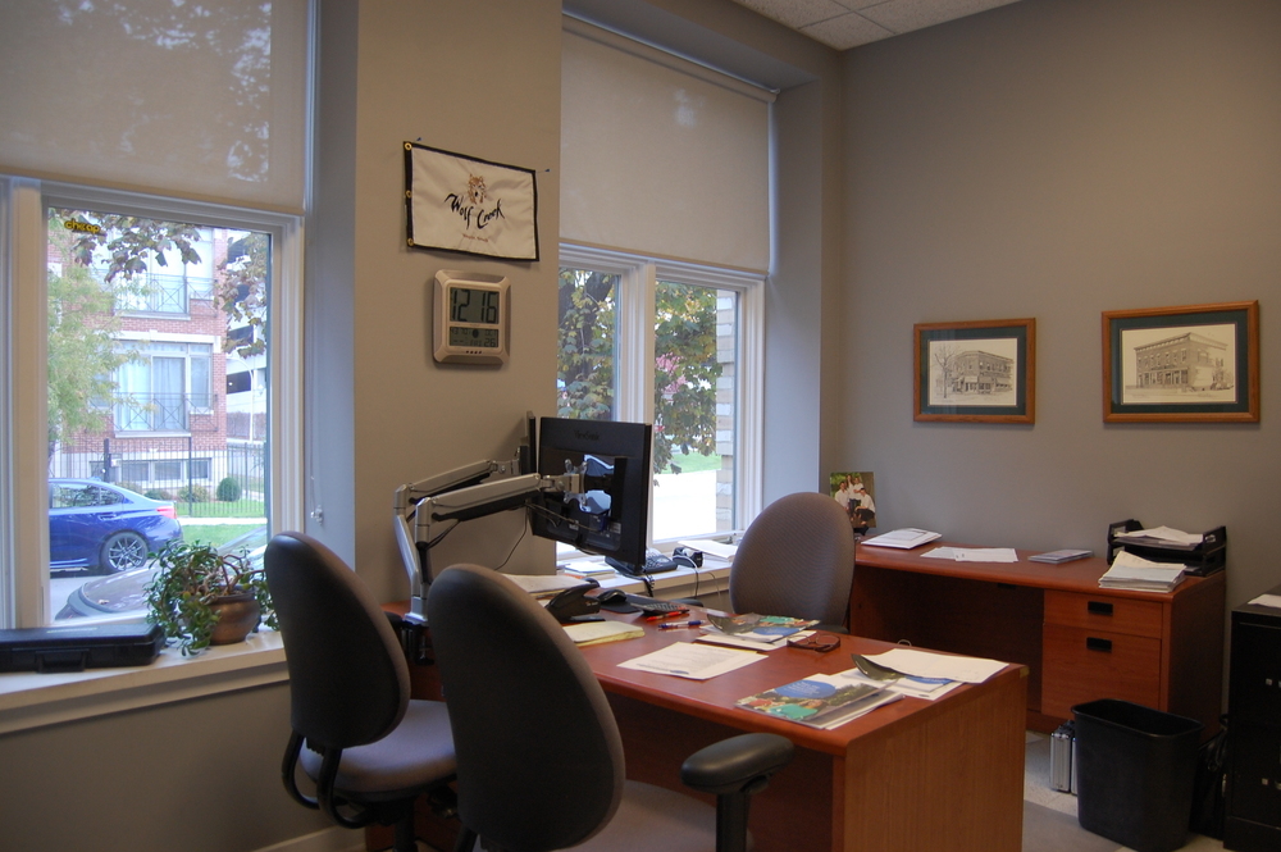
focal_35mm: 27
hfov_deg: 67.4
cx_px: 640
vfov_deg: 47.9
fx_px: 960
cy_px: 426
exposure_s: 1/50
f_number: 3.5
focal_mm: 18
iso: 400
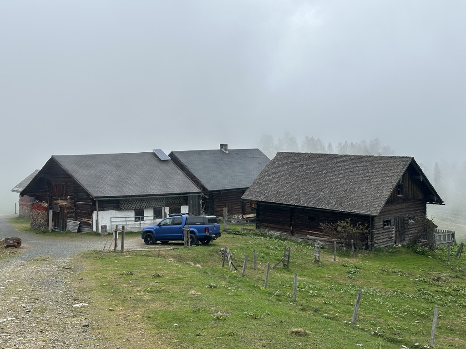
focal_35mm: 48
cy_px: 174
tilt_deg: -2.3
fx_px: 646
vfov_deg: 30.3
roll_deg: +2.5
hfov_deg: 39.7
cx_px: 233
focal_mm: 6.86
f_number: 1.78
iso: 64
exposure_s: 1/2890
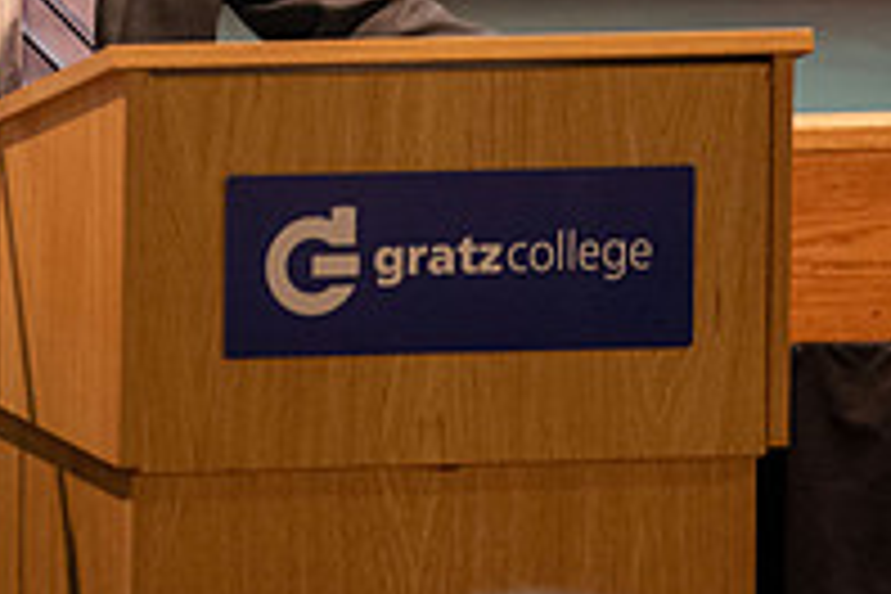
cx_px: 86
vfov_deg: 2.4
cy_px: -218
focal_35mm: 571
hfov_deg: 3.6
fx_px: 14131
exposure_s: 1/80
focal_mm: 195
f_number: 2.8
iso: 2500
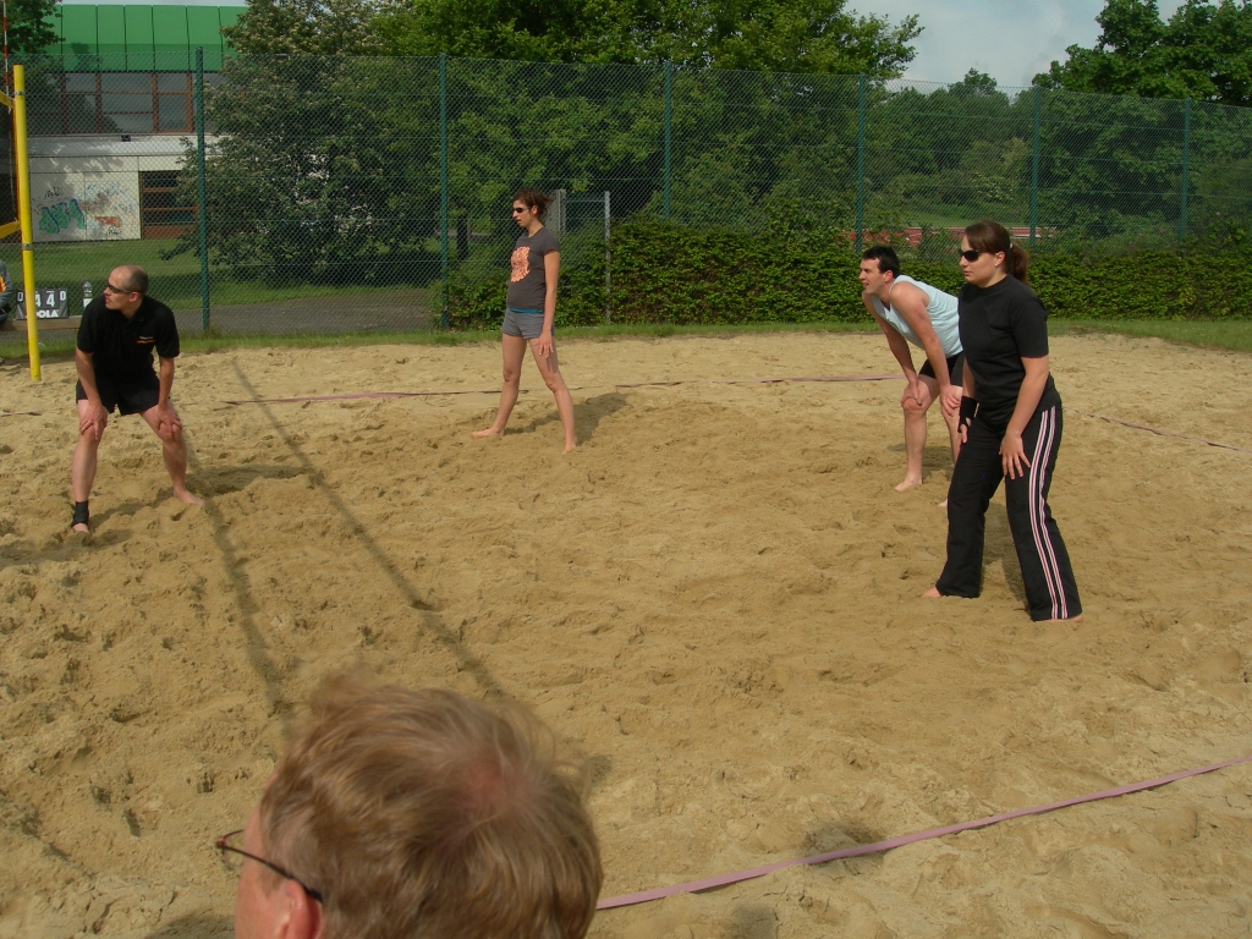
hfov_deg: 49.0
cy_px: 470
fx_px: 1374
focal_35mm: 38
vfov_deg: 37.7
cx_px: 626
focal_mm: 7.8
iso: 50
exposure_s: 1/748
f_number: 4.8
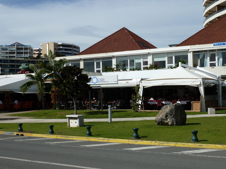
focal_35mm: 55
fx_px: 359
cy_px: 84
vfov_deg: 26.6
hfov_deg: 34.9
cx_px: 113
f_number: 5.6
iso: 80
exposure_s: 1/640
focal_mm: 9.1
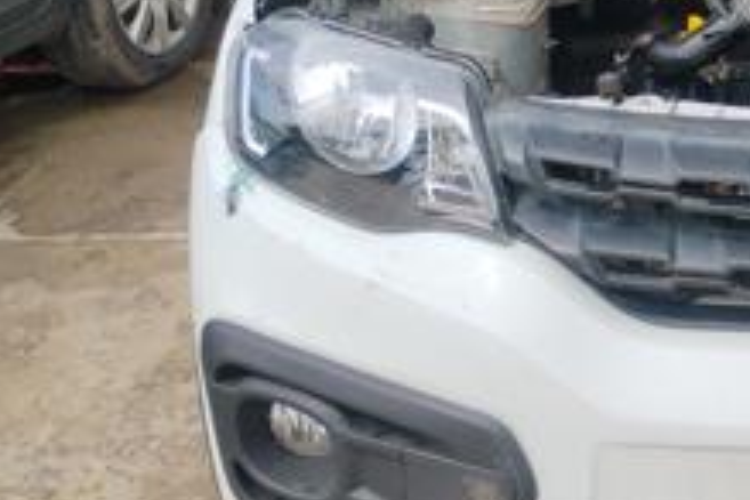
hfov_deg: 22.3
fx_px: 1771
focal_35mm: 85
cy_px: 31
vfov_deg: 15.8
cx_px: 873
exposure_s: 1/879
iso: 100
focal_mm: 4.26
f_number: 1.8
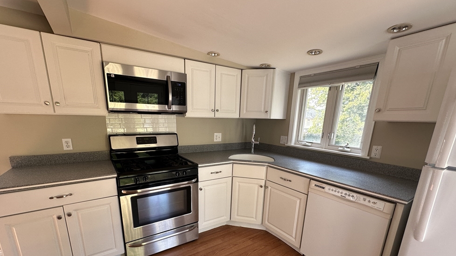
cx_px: 220
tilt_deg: -13.3
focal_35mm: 16
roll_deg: -1.6
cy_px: 166
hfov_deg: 99.3
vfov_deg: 65.7
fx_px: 193
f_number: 2.2
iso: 80
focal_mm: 2.22
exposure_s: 1/99
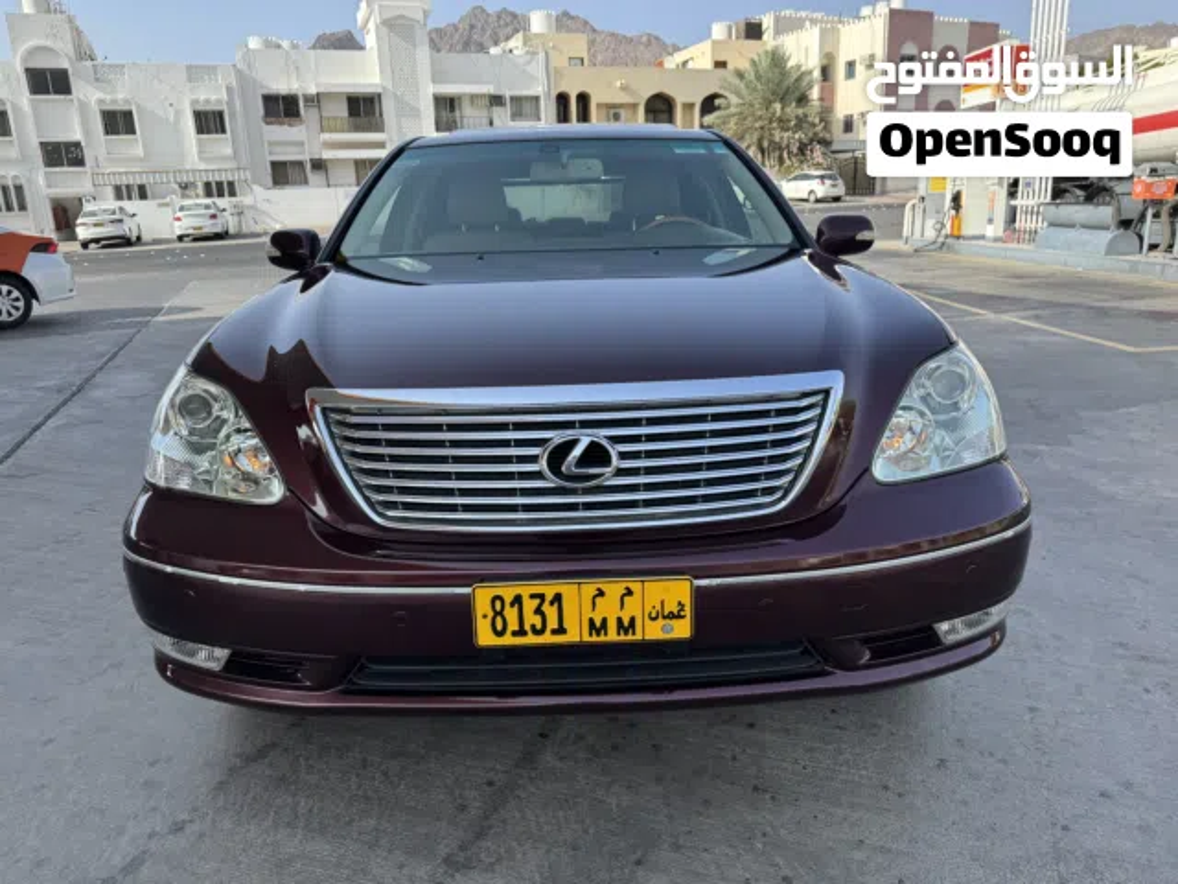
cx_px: 589
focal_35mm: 24
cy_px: 442
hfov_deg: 71.6
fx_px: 817
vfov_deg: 56.8
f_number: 1.78
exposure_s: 1/1560
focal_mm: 6.76
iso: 80
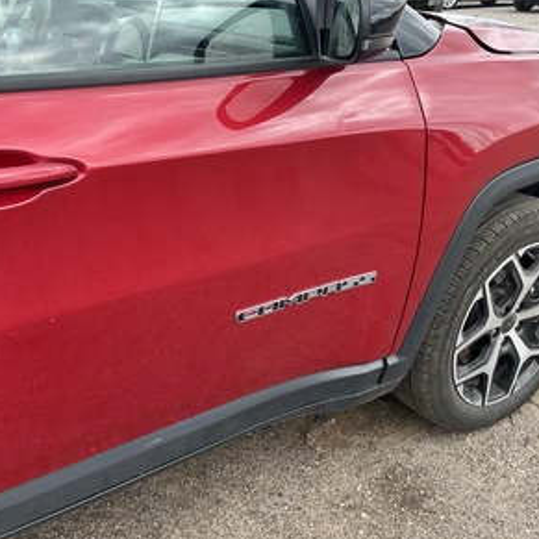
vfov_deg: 48.4
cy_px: 267
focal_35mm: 34
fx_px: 599
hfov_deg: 47.7
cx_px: 182
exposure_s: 1/190
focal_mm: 3
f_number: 1.8
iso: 20
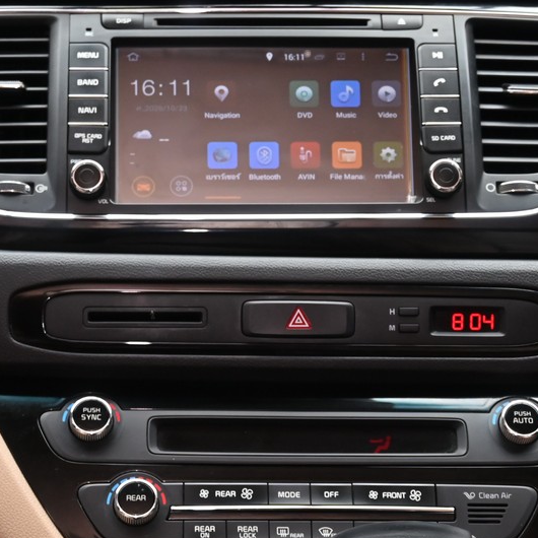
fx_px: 1706
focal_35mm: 97
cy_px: 289
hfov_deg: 17.9
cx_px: 280
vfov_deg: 17.9
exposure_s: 1/60
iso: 800
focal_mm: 37
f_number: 5.6
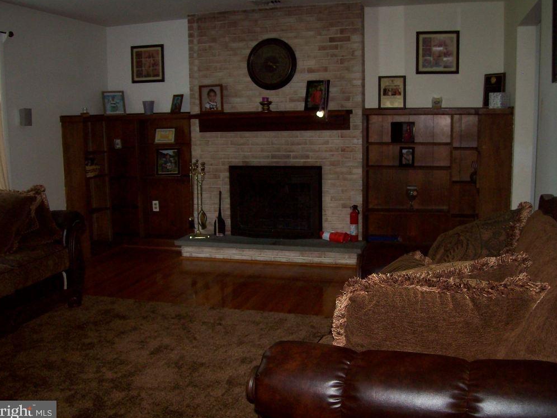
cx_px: 273
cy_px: 209
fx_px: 595
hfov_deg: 50.1
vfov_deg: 38.7
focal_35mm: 37
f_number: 2.7
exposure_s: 1/64
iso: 80
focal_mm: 6
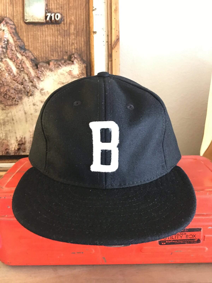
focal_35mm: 29
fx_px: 237
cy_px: 142
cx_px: 106
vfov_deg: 61.7
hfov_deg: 48.2
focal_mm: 4.15
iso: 125
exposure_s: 1/4
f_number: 2.2
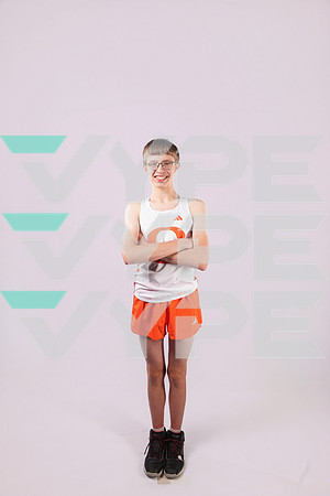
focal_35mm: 24
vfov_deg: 73.7
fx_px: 330
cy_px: 248
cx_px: 165
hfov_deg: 53.1
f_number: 5
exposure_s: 1/200
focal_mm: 24
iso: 100
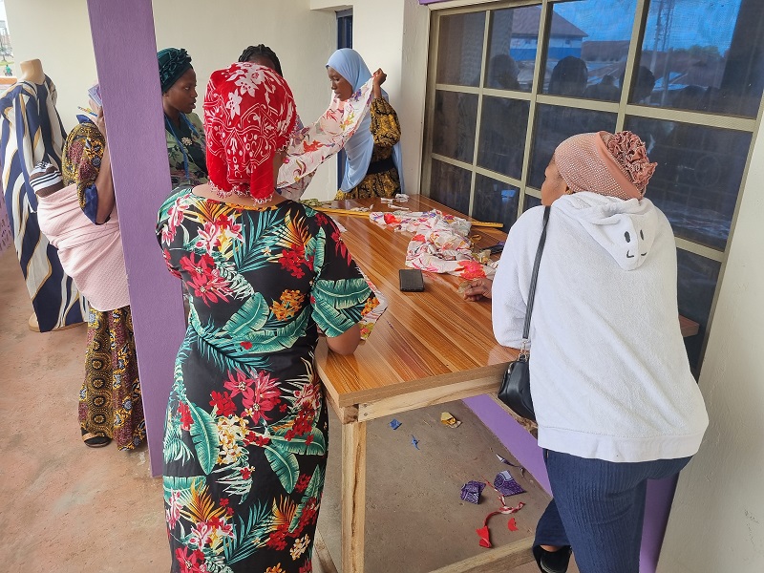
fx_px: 574
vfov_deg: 53.1
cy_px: 286
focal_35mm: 26
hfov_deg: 67.3
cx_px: 382
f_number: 1.8
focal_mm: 5.4
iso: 50
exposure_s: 1/164
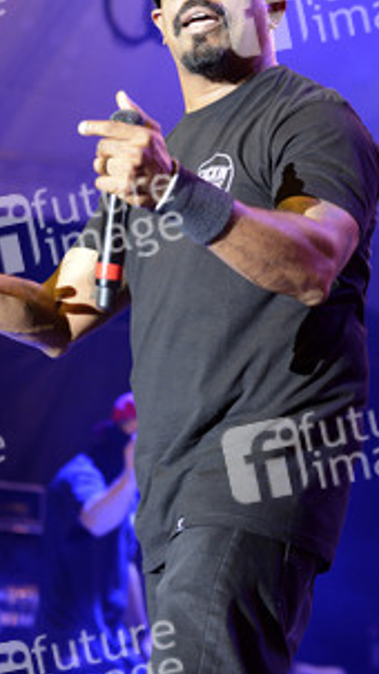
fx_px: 1857
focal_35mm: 104
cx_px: 134
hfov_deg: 11.6
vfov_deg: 20.6
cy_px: 339
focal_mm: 75
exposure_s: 1/200
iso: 3200
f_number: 3.5
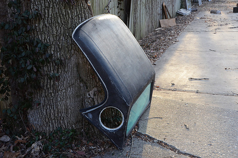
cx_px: 119
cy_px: 79
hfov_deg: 41.2
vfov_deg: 27.9
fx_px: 317
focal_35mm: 48
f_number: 6.3
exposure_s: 1/160
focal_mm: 32
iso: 800
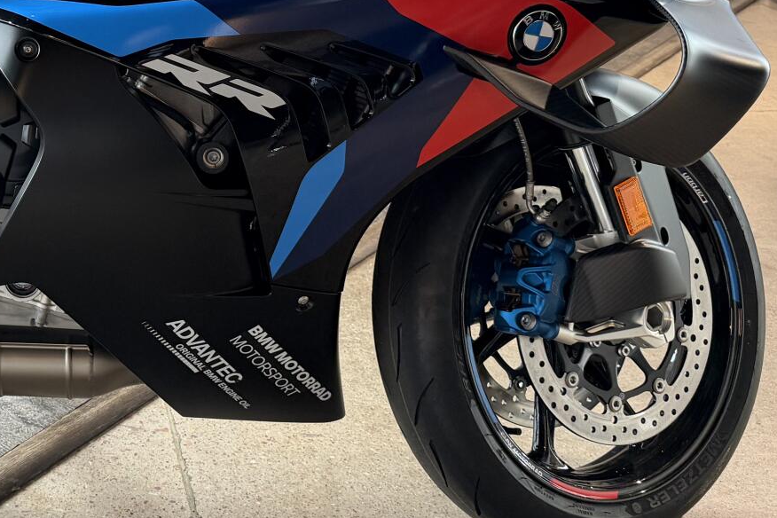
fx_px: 1230
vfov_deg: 23.2
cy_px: 67
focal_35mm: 57
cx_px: 40
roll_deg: -0.9
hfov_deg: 32.8
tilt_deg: -17.4
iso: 320
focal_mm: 6.76
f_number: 1.78
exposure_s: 1/60
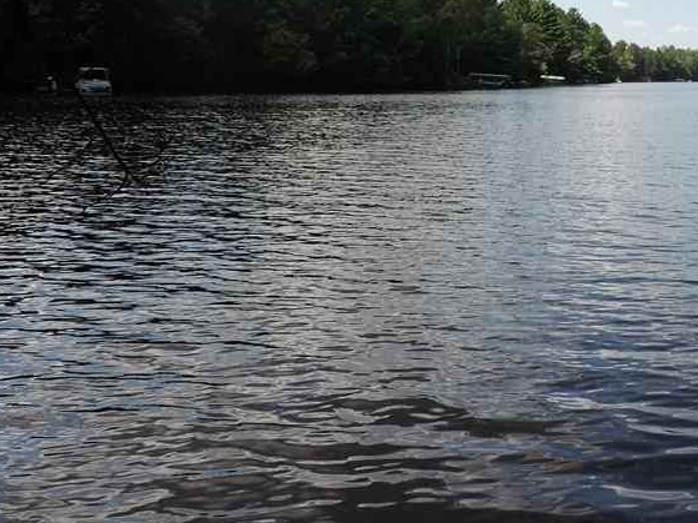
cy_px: 162
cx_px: 543
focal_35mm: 44
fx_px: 887
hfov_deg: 41.4
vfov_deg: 32.5
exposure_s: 1/640
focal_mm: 4.3
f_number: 3
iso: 80
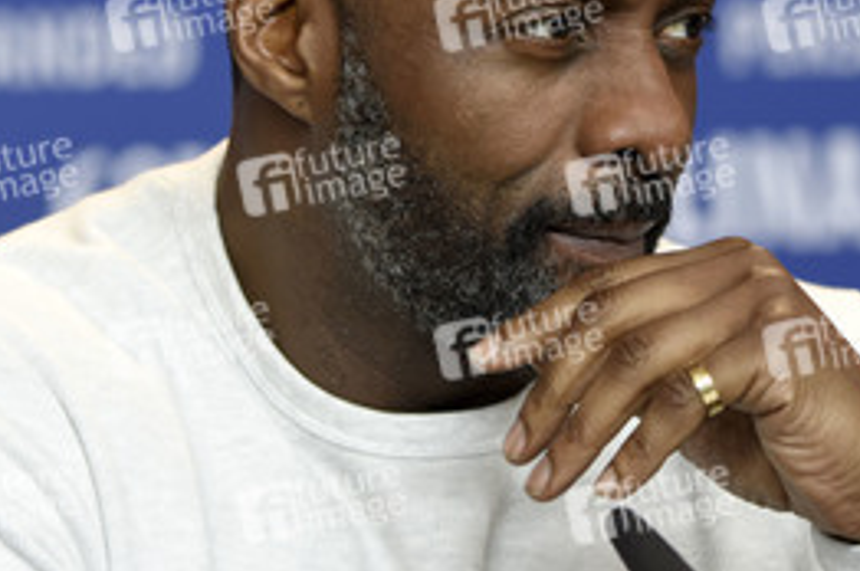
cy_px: 95
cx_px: 563
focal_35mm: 271
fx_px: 6462
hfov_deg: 7.6
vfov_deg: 5.1
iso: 640
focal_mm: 105
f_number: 3.5
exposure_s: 1/250
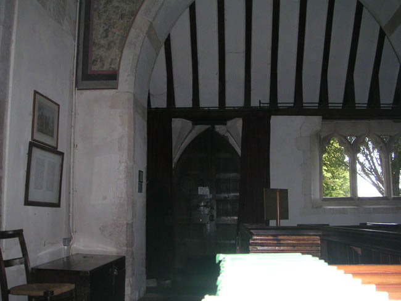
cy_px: 150
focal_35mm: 38
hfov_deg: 49.0
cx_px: 200
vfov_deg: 37.7
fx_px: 440
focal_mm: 6
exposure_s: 1/45
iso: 160
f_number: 2.8
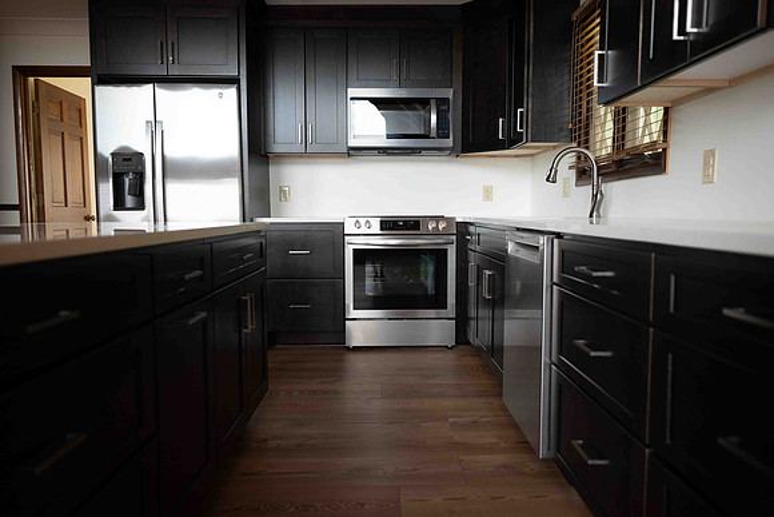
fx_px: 546
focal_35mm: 25
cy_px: 258
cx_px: 387
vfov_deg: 50.6
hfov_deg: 70.7
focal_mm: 24
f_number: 2.5
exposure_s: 1/250
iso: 1000
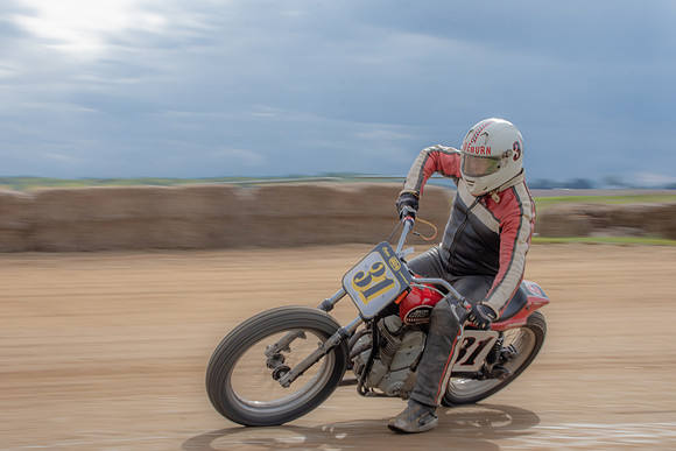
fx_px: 1762
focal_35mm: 94
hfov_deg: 21.7
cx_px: 348
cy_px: 232
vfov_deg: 14.6
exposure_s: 1/125
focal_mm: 56
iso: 250
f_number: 20
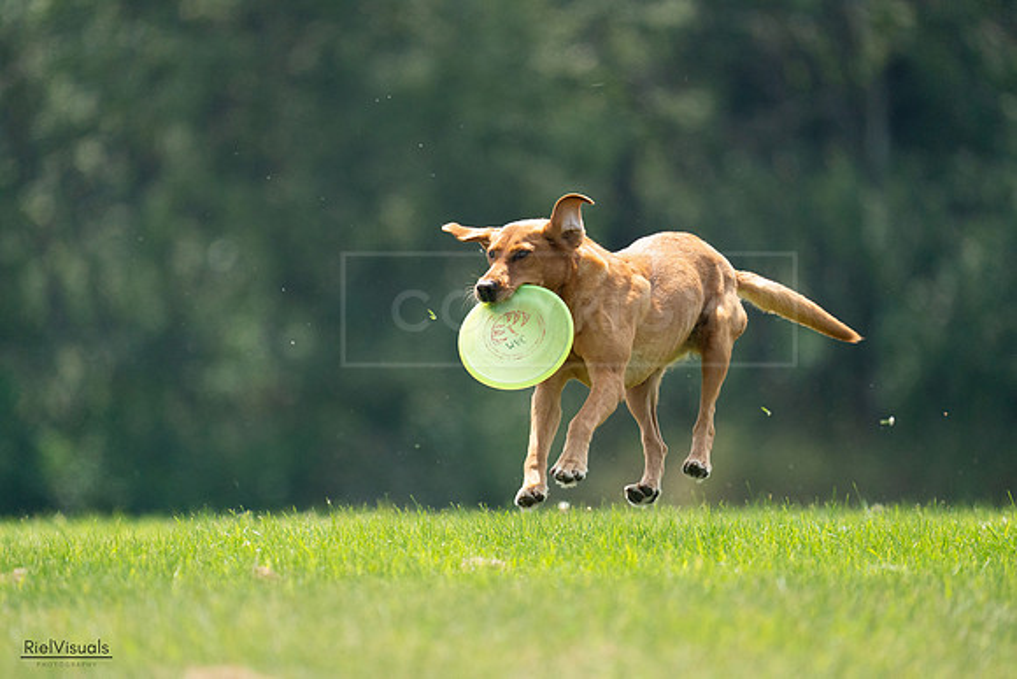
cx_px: 508
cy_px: 340
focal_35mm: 600
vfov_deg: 2.3
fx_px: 16953
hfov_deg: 3.4
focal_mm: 600
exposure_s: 1/4000
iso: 2500
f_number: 6.3
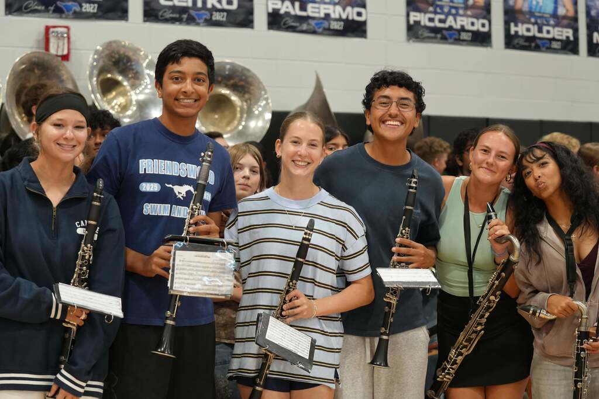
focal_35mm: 70
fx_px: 1165
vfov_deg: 19.5
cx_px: 300
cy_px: 200
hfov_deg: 28.8
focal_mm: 70
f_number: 4
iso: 2500
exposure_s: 1/160
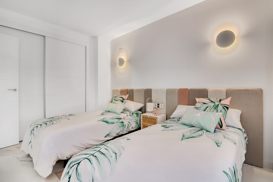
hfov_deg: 96.7
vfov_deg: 73.8
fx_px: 121
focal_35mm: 16
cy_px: 91
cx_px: 136
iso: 100
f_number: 10
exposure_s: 1/8
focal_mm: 16
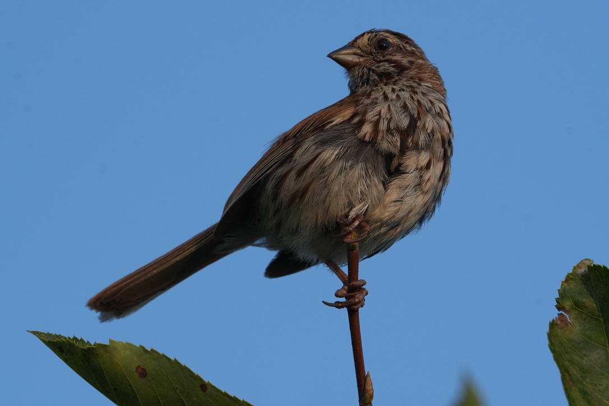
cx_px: 304
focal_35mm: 900
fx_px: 15224
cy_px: 203
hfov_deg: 2.3
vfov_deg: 1.5
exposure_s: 1/640
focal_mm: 600
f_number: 11
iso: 800
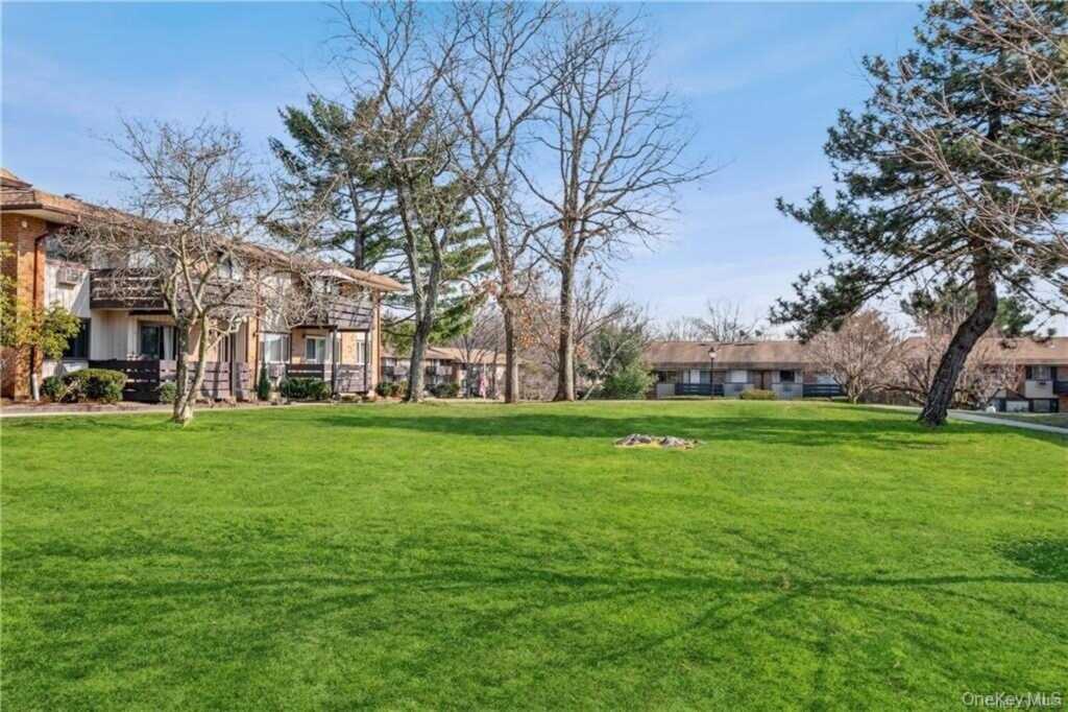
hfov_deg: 61.9
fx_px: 890
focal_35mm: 30
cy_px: 356
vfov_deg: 43.6
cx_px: 534
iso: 100
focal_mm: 20
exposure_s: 1/160
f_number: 8
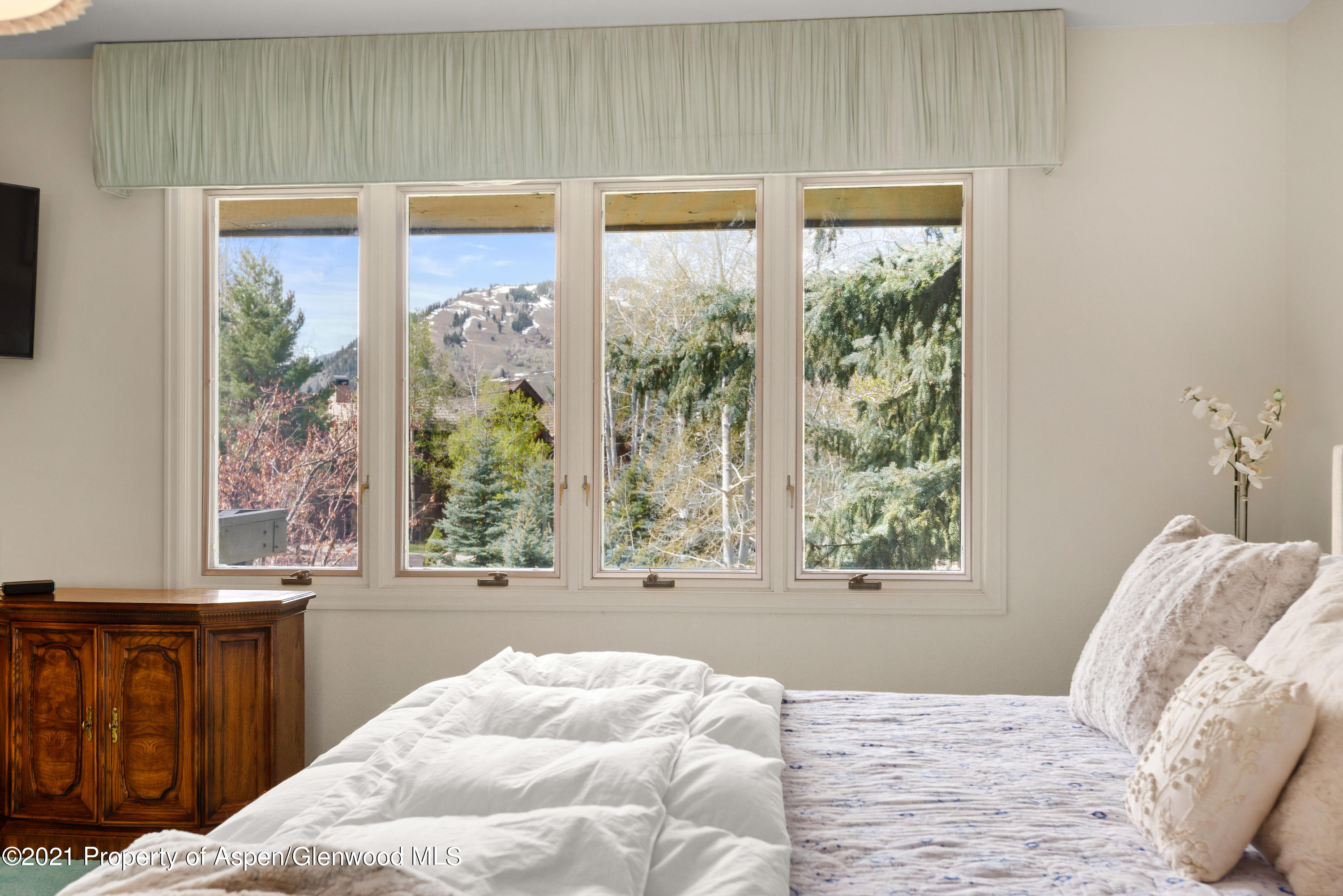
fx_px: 1194
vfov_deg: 41.1
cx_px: 672
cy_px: 448
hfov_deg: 58.7
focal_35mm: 32
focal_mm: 32
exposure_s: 1/15
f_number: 7.1
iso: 400
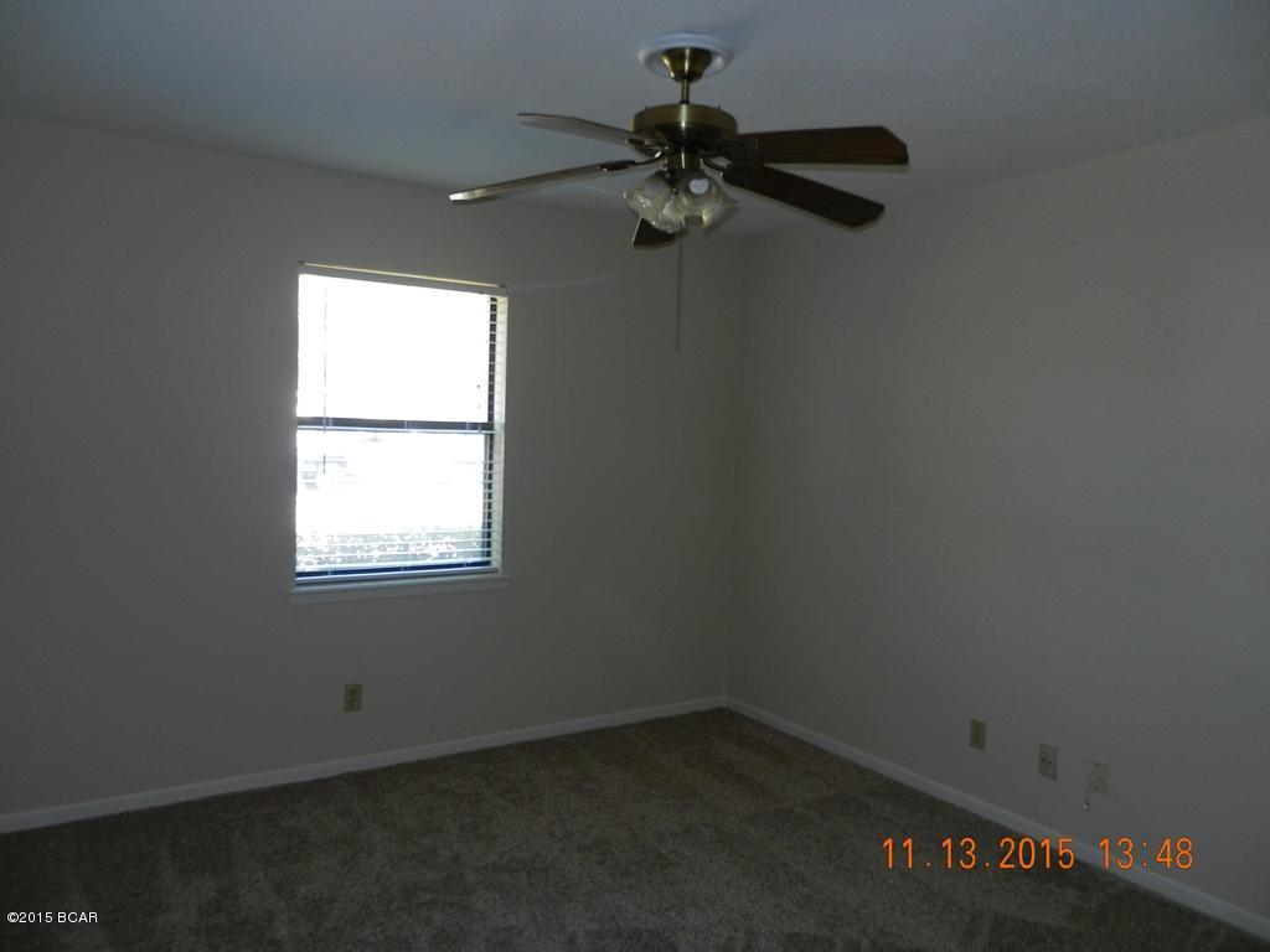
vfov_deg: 54.9
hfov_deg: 69.4
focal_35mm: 25
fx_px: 917
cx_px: 635
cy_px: 476
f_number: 3.5
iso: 200
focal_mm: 4.5
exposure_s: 1/30
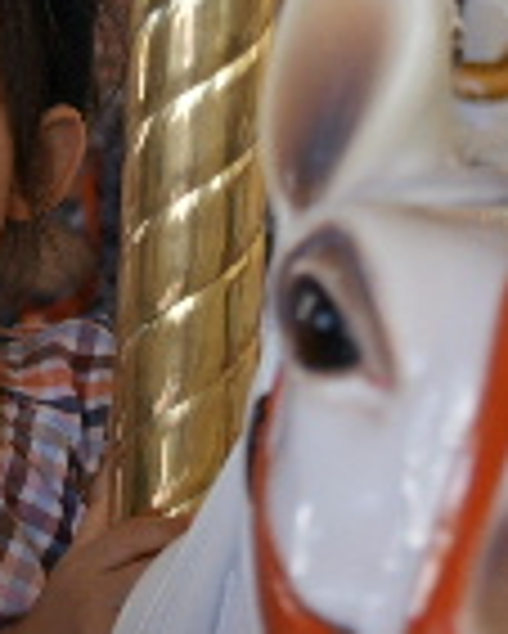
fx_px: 2572
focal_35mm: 137
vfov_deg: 14.0
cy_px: 178
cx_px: -16
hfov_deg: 11.2
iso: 100
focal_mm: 30
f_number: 4
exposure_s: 1/50
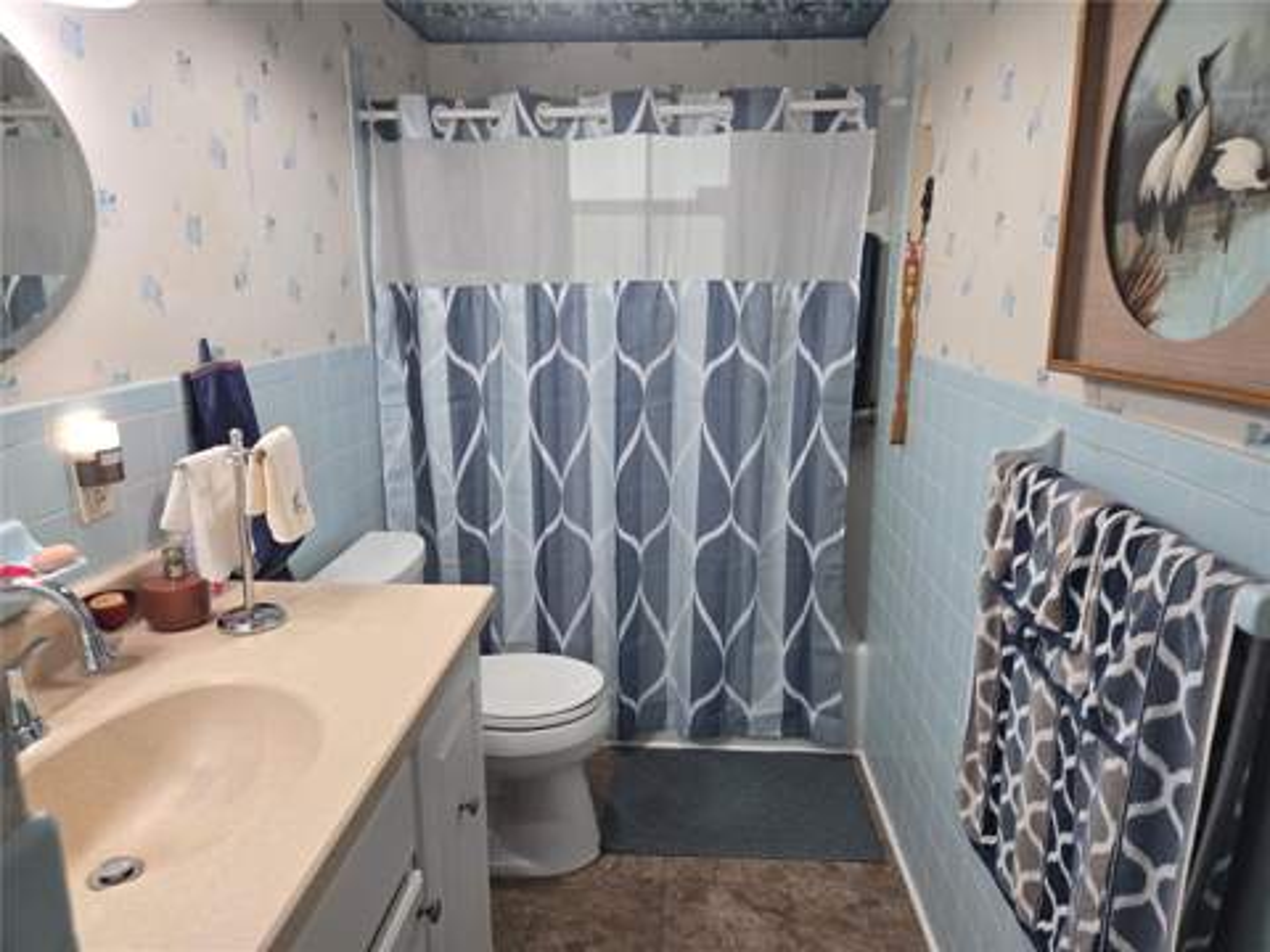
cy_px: 476
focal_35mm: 23
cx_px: 635
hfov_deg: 73.9
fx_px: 844
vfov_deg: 58.9
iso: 100
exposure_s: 1/120
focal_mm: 5.4
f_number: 1.8
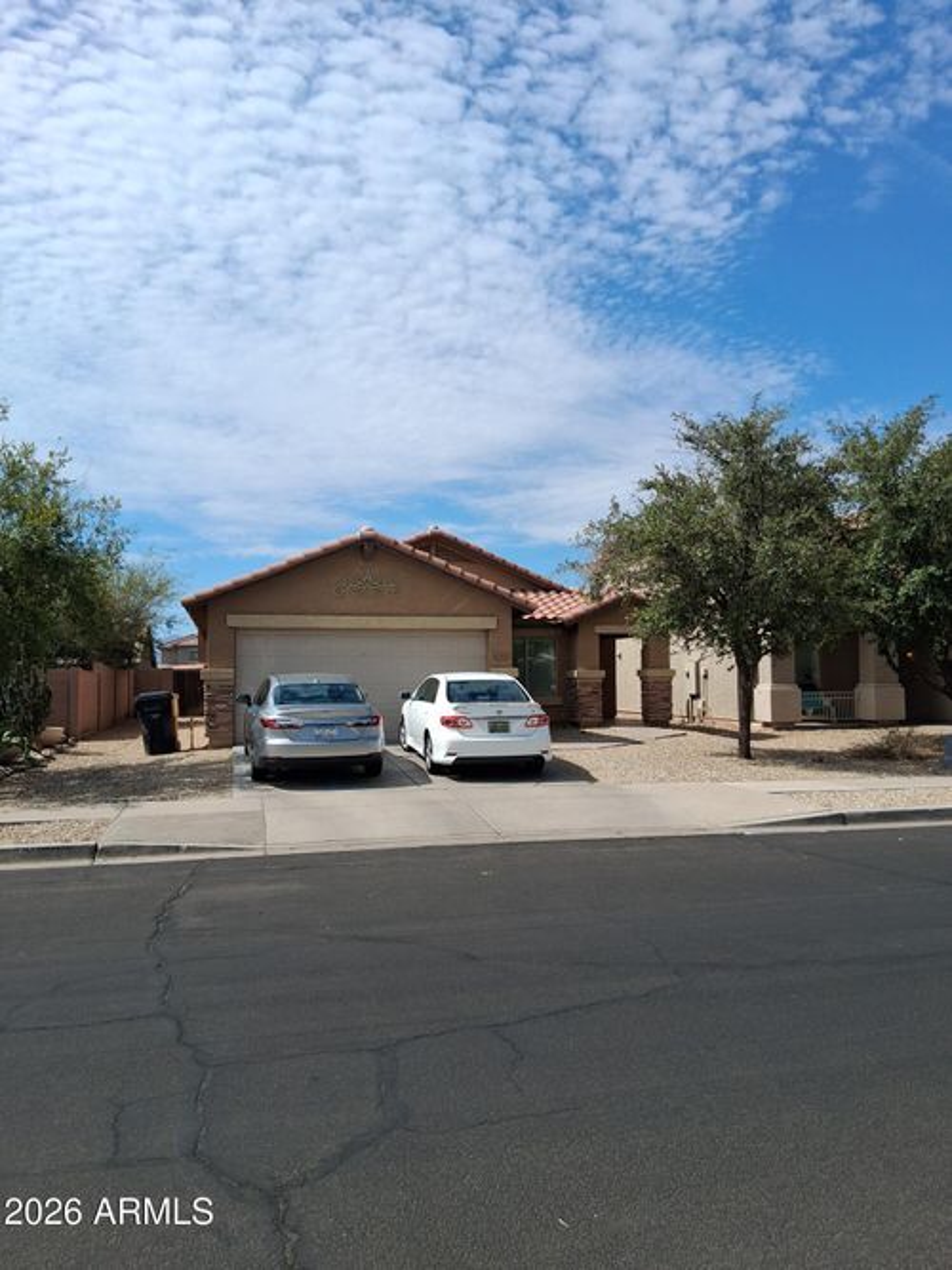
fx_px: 954
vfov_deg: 67.3
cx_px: 476
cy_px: 635
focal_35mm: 26
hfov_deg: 53.0
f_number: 1.8
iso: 25
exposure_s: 1/791
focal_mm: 3.98
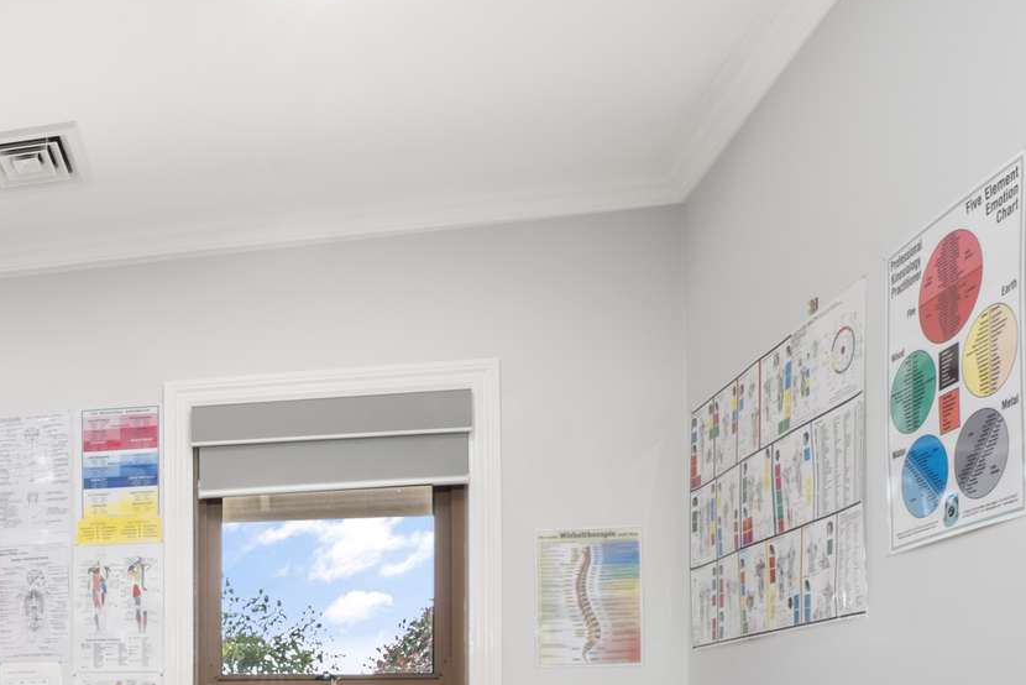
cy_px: 736
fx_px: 1055
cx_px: -31
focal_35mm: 37
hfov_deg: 43.4
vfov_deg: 32.1
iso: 320
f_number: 14
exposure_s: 1
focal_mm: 16
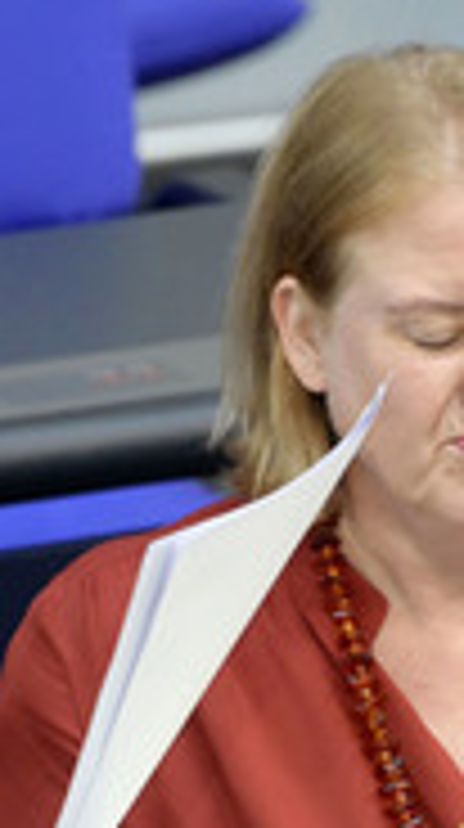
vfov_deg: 1.7
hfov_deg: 0.9
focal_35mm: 1286
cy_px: 644
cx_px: 435
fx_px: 28232
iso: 8000
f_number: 5.6
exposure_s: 1/320
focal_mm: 500
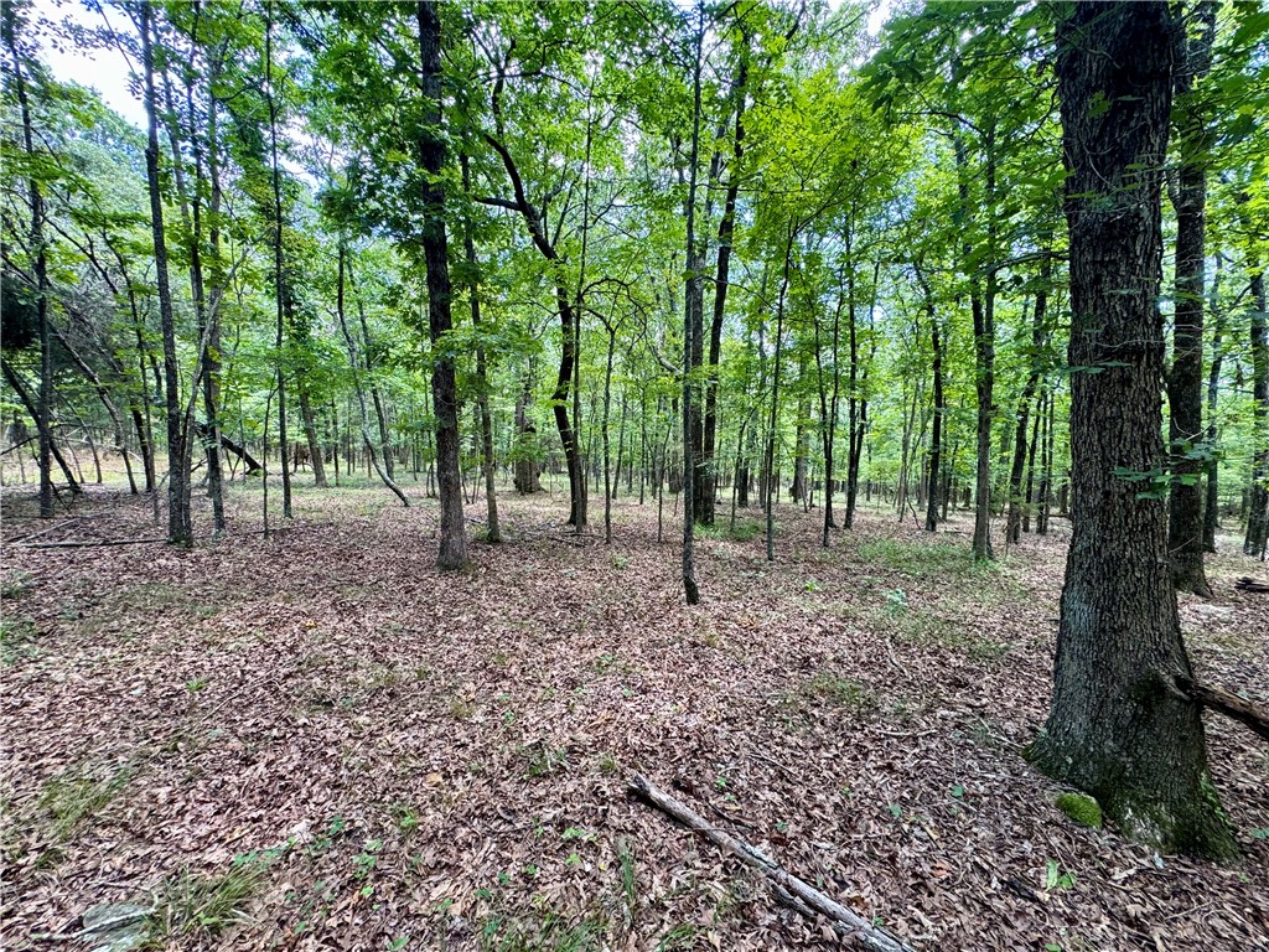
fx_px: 513
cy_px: 476
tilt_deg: -6.4
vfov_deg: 85.7
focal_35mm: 14
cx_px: 634
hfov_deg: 102.1
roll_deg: -0.2
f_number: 2.2
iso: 100
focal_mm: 2.22
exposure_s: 1/99
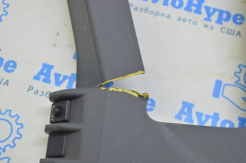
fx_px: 369
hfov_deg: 36.9
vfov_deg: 25.0
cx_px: 123
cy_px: 82
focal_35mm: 54
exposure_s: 1/20
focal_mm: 36
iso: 400
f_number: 5.6
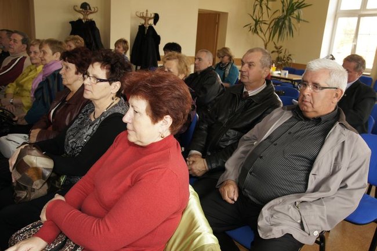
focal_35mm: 33
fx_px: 345
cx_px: 188
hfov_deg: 57.3
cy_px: 126
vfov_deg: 39.9
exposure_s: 1/80
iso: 800
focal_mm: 22
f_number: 6.3
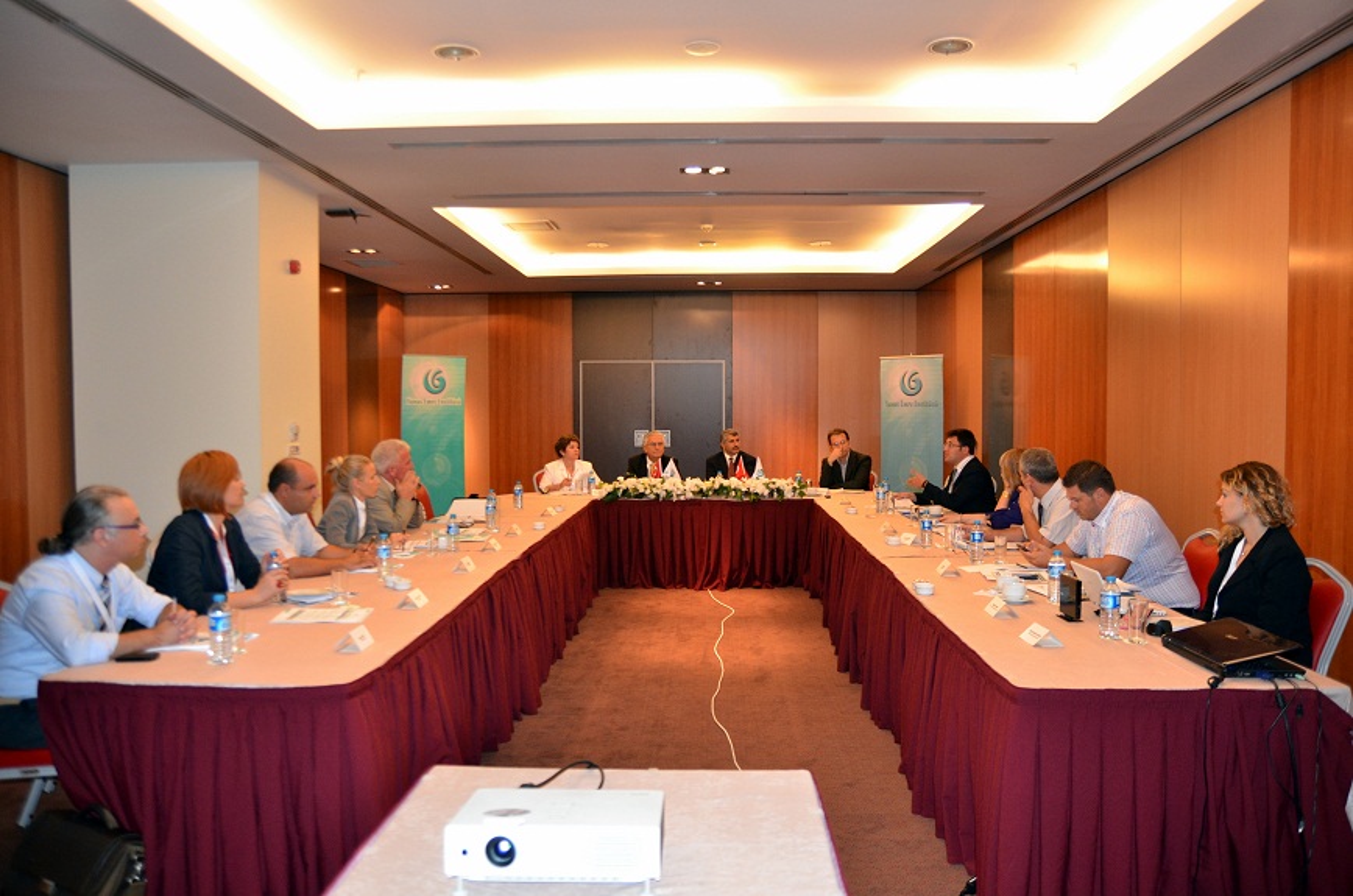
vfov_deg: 50.2
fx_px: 956
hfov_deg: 70.5
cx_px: 676
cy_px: 448
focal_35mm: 26
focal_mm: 17
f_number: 2.8
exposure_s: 1/60
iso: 800
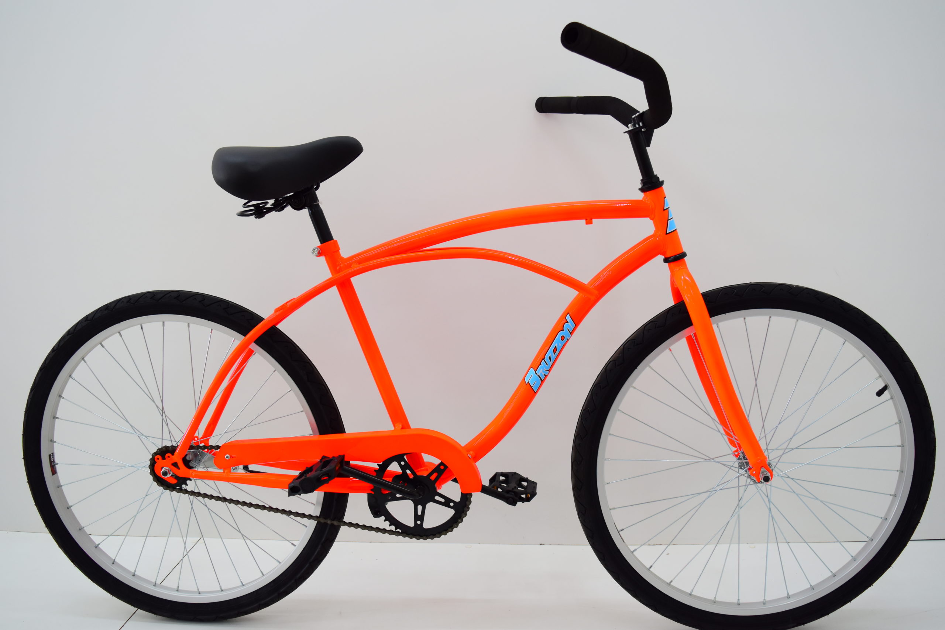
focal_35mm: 30
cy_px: 315
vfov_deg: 43.6
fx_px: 787
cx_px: 472
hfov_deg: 61.9
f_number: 5
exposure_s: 1/100
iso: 400
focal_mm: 20
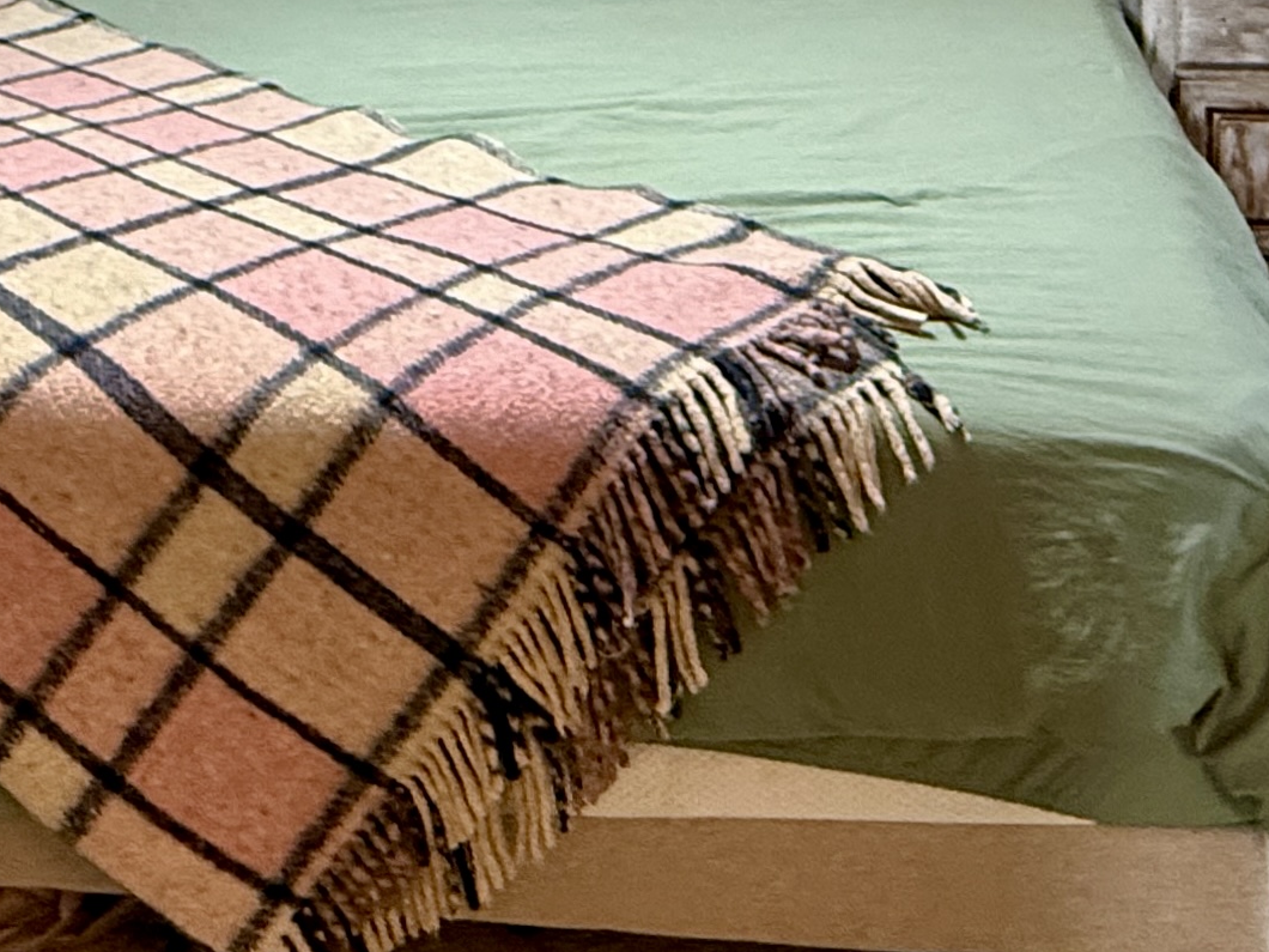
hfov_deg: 36.8
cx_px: 719
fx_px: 1906
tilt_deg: -3.8
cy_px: -273
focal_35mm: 52
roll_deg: +1.4
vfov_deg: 24.6
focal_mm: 2.22
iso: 320
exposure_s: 1/60
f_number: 2.2
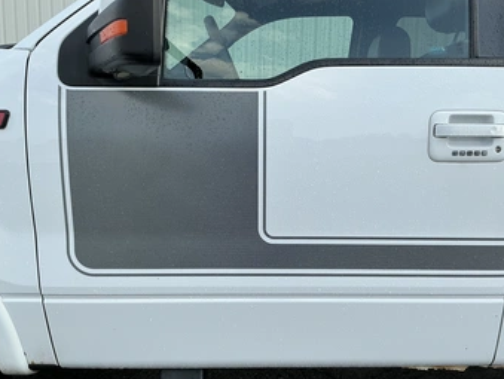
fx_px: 481
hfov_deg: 55.2
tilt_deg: -10.5
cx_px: 278
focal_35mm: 33
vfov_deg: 42.9
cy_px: 217
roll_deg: -1.0
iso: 25
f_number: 1.8
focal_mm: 3
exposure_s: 1/556
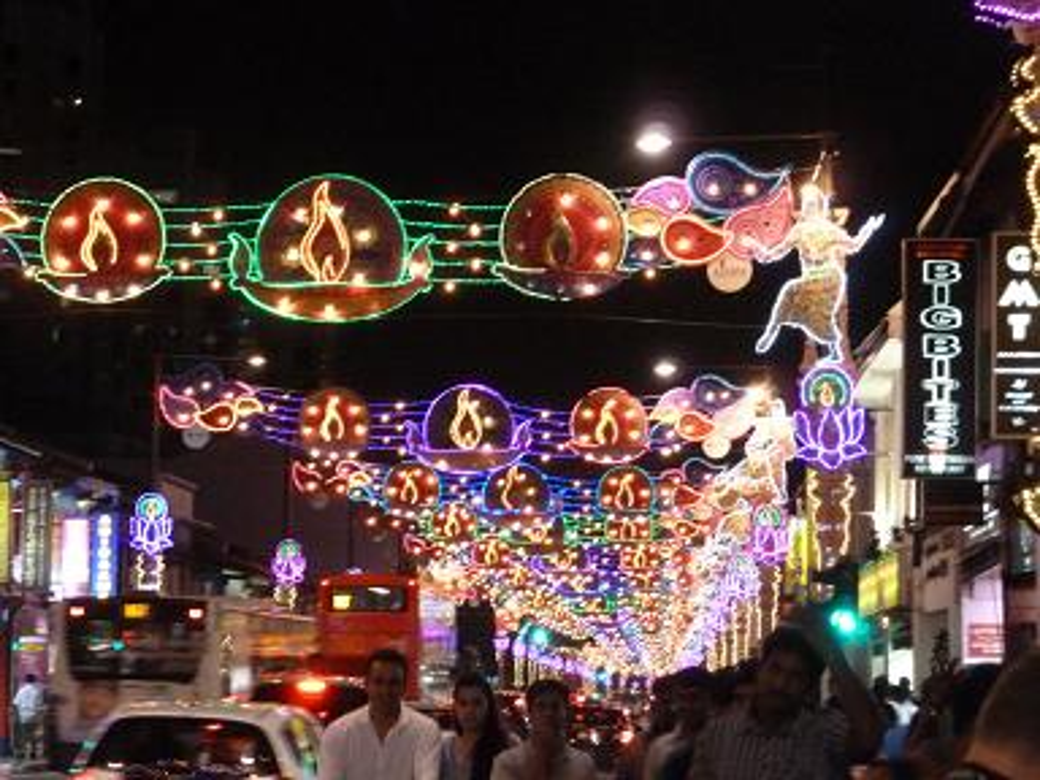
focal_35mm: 111
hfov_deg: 17.7
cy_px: 390
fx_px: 3335
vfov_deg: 13.3
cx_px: 520
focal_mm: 18.2
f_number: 4.4
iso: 800
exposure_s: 1/15
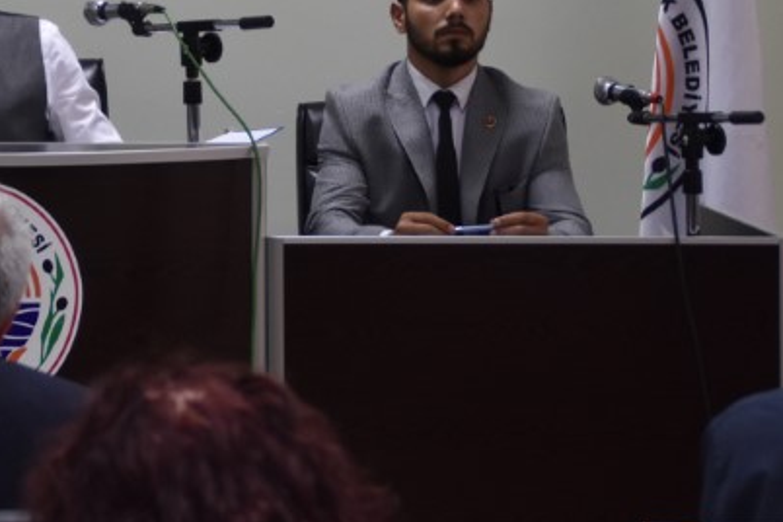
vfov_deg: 7.9
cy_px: -2
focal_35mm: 172
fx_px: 3741
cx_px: -66
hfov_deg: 11.8
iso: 800
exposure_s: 1/100
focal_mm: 48
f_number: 5
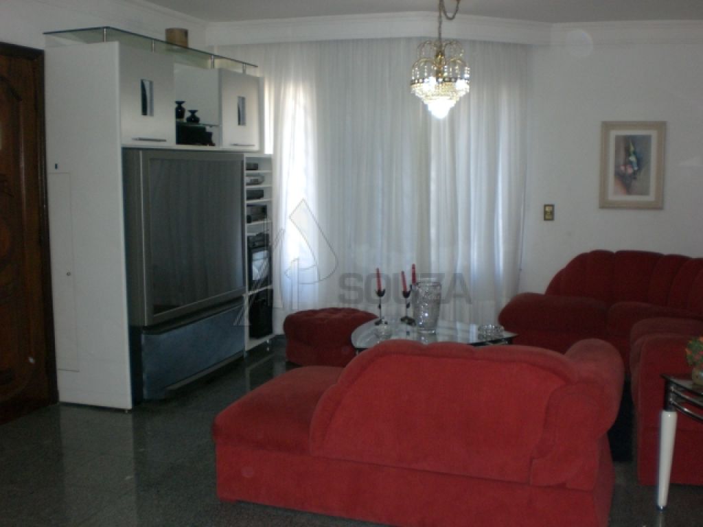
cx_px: 352
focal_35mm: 38
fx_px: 772
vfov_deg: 37.7
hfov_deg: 49.0
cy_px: 264
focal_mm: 6.3
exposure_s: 1/60
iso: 200
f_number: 3.1
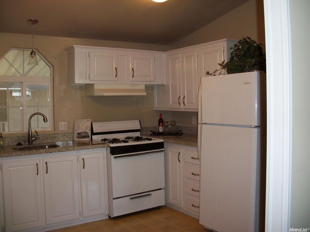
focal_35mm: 35
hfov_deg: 52.6
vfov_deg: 40.7
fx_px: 313
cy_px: 116
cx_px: 155
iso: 250
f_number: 3.1
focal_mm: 6.3
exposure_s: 1/125
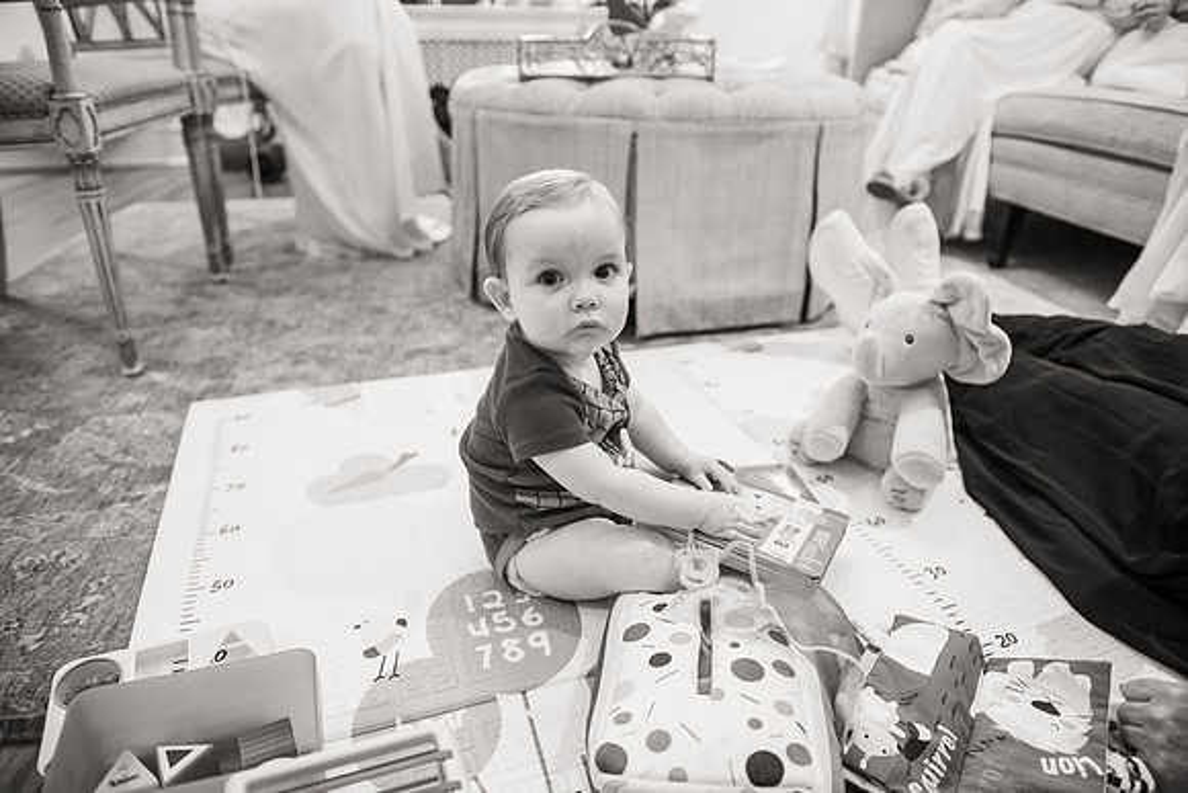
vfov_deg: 53.2
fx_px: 792
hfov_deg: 73.7
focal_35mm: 24
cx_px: 594
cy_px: 396
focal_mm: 24
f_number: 2.8
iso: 1000
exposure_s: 1/60
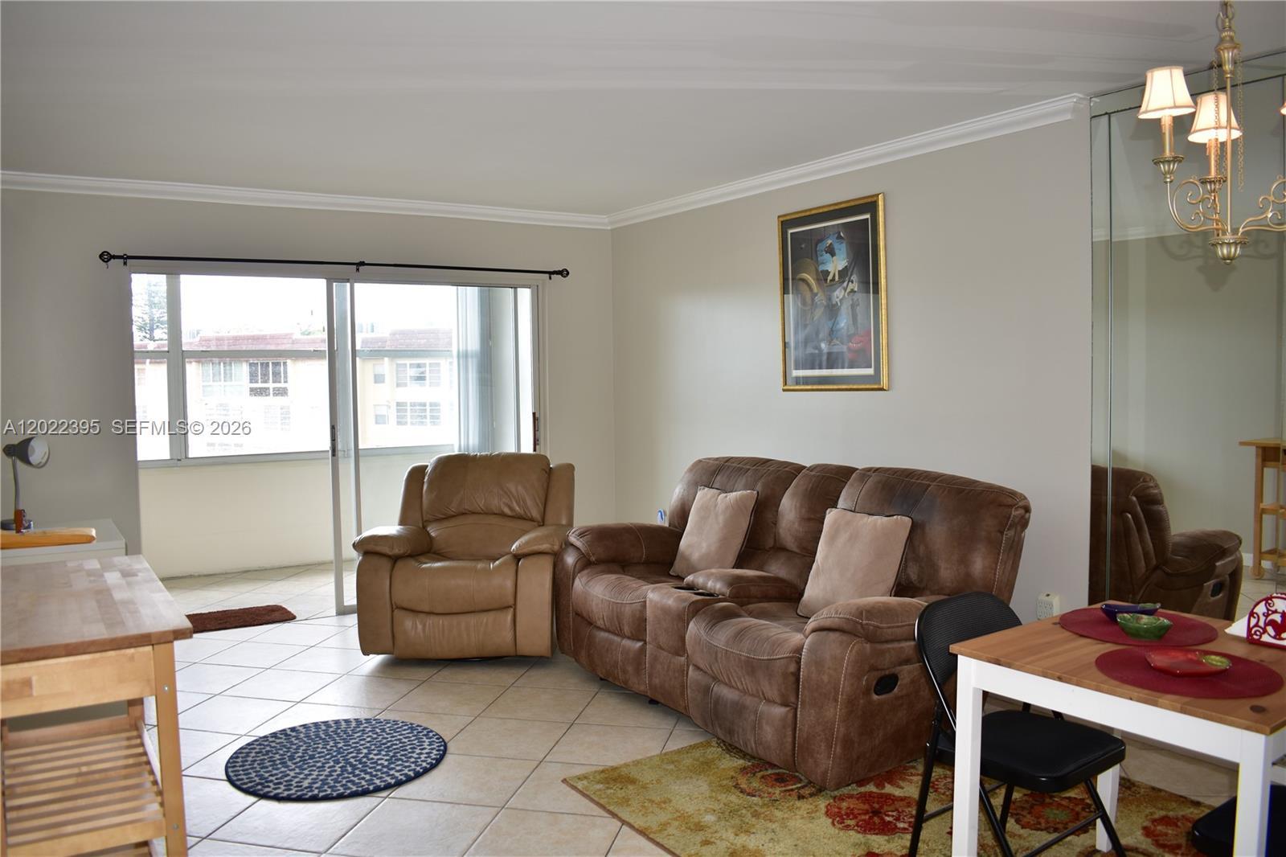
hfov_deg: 67.4
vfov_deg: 47.9
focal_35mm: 27
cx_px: 643
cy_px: 428
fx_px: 964
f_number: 3.5
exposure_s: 1/60
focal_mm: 18
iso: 125
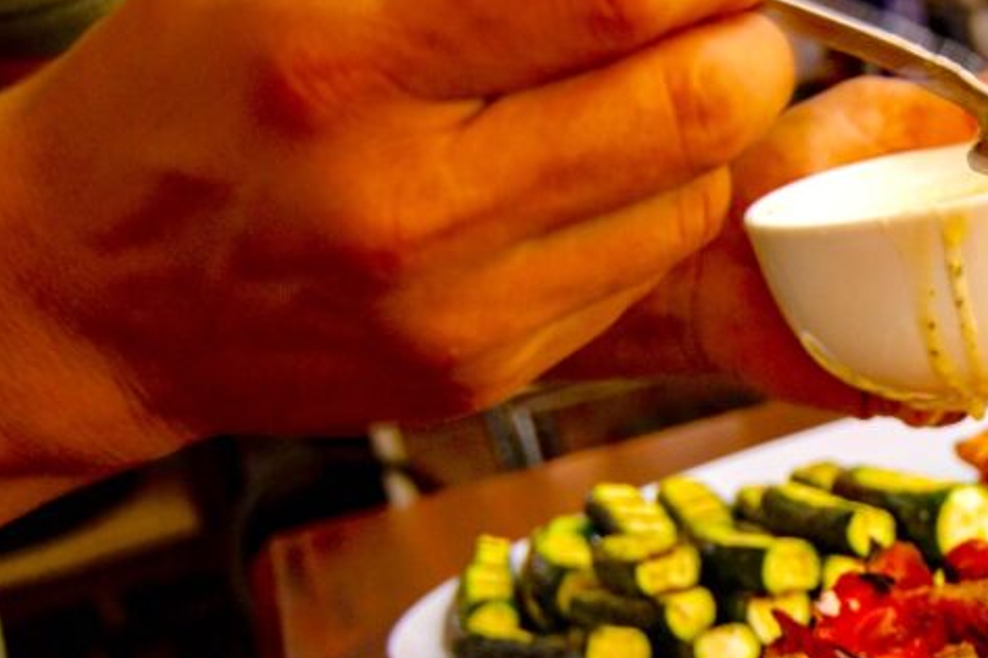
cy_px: 530
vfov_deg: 17.3
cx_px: 1061
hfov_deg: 24.4
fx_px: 2140
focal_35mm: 78
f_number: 4
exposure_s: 1/30
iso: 800
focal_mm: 24
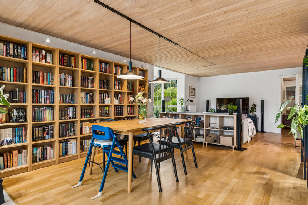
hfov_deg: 81.2
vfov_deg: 59.5
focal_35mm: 21
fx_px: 180
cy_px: 102
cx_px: 154
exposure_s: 1/5
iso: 200
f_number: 8
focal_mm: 14
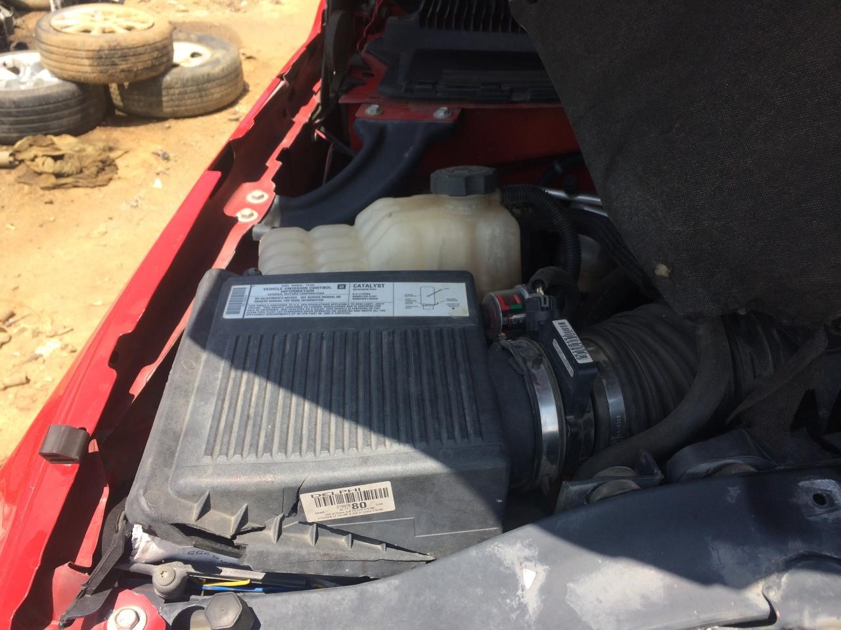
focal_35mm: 29
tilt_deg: -34.2
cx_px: 420
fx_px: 705
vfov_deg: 48.2
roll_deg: -3.9
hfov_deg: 61.7
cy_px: 315
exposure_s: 1/855
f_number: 2.2
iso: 32
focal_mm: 4.15
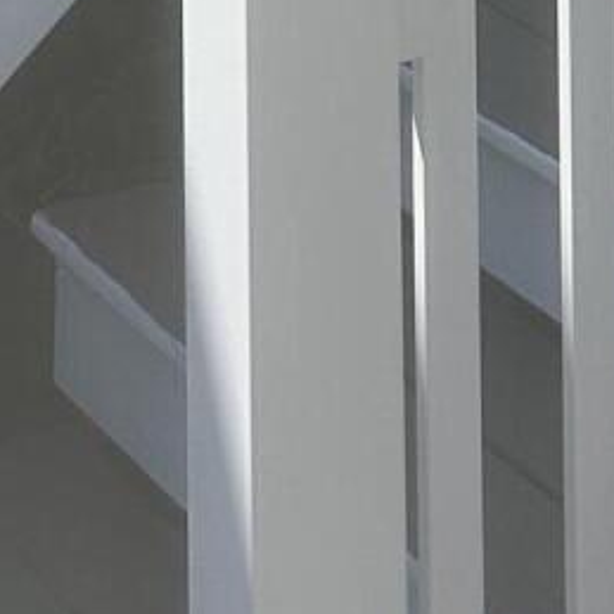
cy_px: -1574
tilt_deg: +10.7
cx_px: 486
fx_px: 3291
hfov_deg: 10.6
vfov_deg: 8.1
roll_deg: +0.7
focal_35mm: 164
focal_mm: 6.86
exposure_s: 1/5000
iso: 80
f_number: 1.78
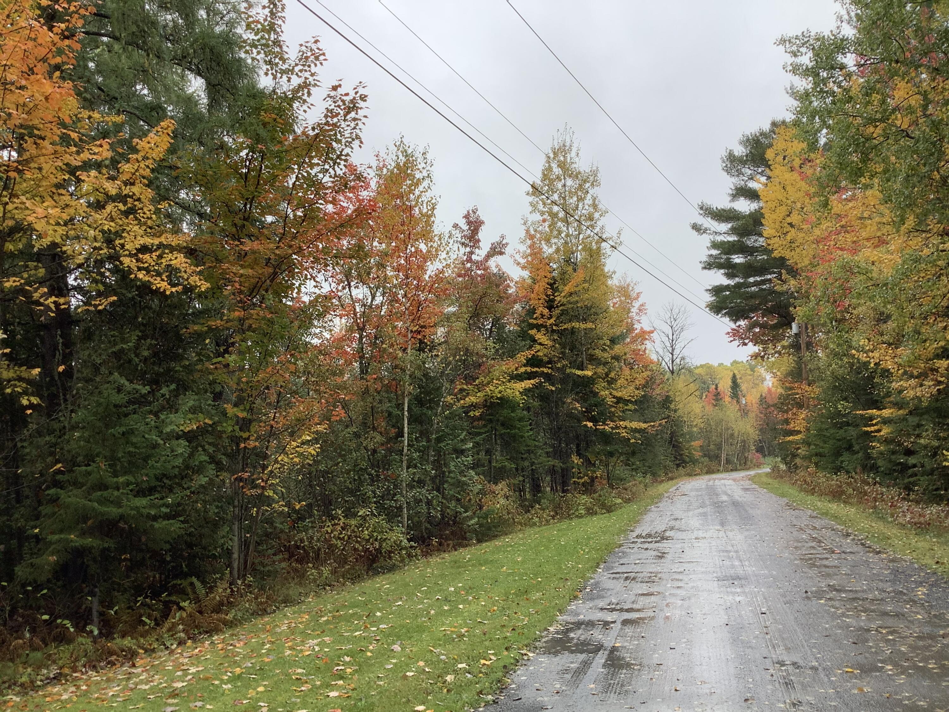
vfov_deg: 45.4
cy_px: 356
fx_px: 850
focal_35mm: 31
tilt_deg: +6.4
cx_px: 474
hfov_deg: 58.4
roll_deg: +2.4
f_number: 2.4
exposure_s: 1/121
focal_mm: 3.3
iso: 25
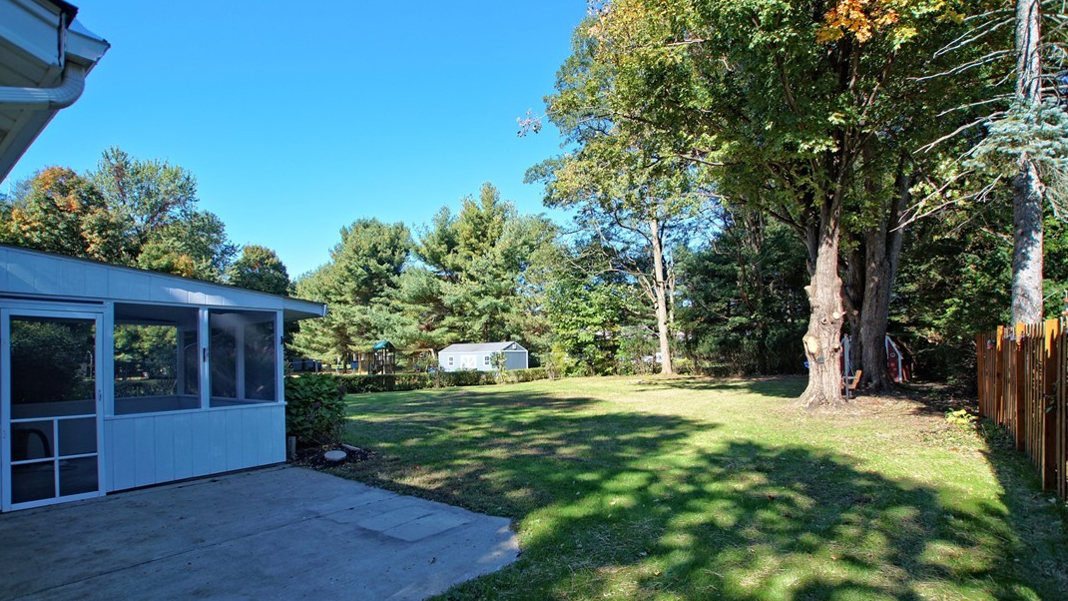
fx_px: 496
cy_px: 349
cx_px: 532
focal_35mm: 18
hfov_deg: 94.2
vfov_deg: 62.0
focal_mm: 11
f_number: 4.5
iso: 100
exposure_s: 1/200
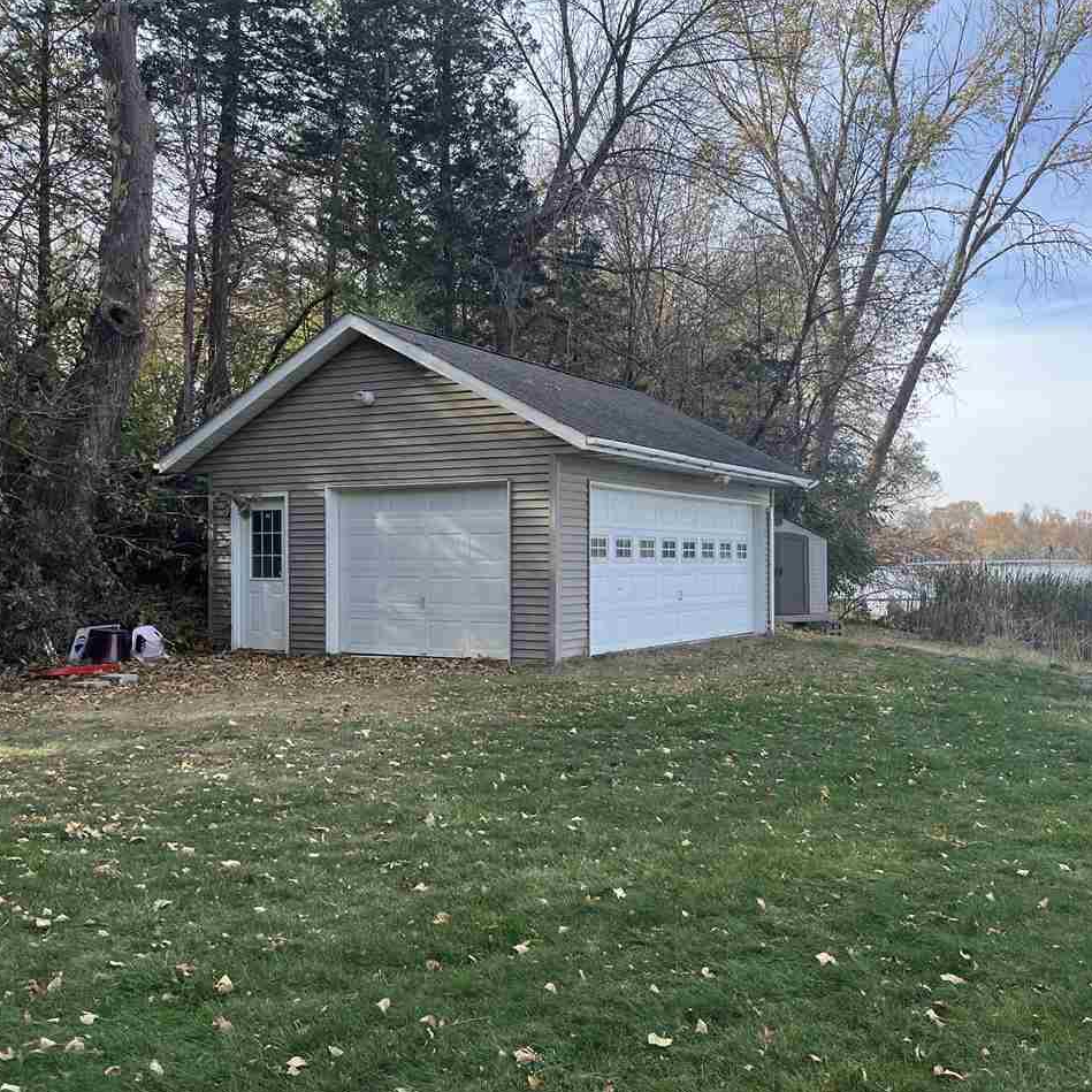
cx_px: 692
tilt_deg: +0.9
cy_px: 547
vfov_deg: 52.5
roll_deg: +0.6
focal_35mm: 31
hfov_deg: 51.9
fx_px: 1106
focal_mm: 5.1
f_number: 1.6
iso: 50
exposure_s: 1/1140
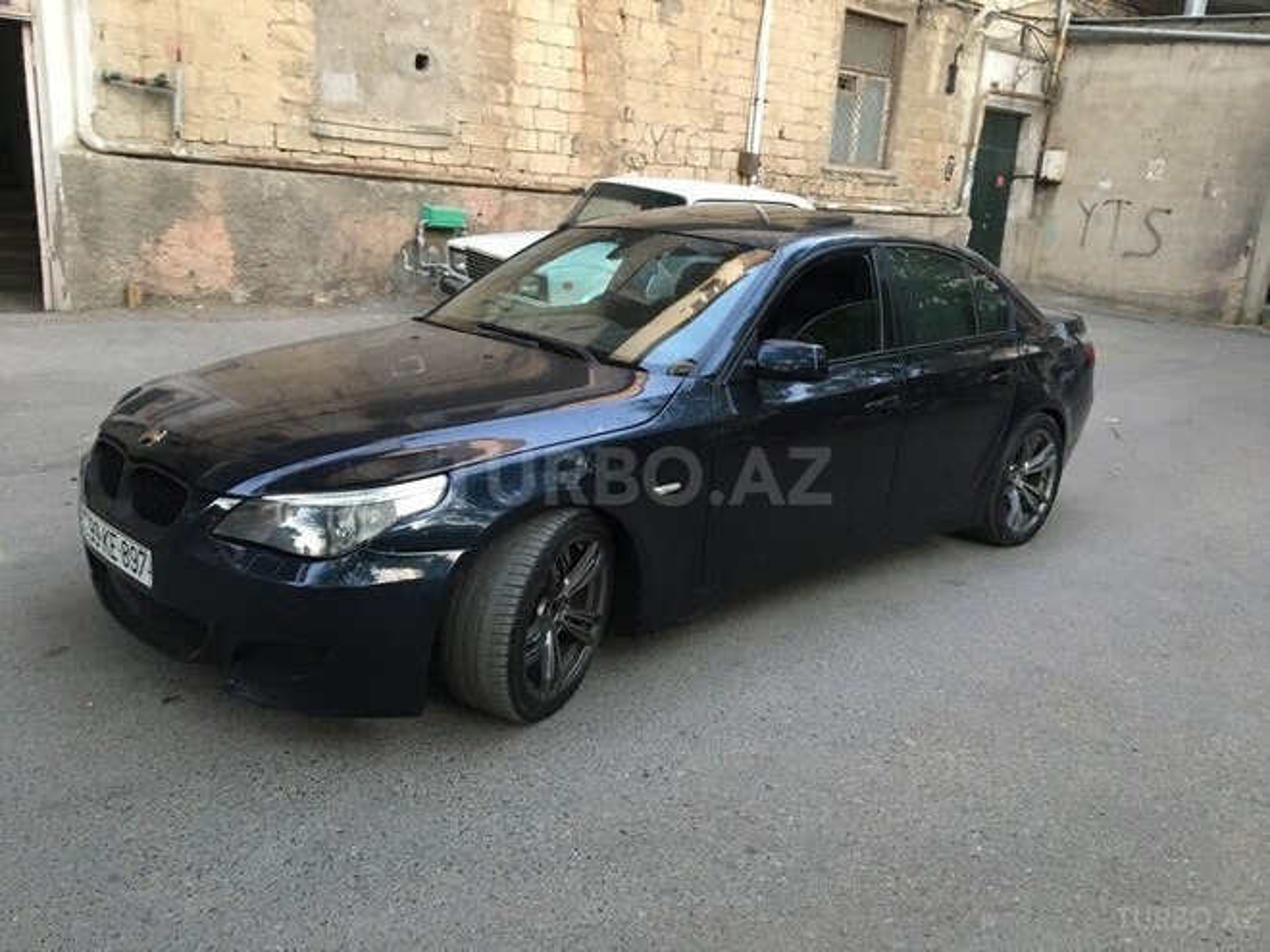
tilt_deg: -14.1
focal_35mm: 29
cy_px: 476
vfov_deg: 48.2
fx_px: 1064
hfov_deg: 61.7
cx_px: 635
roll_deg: -4.0
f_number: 2.2
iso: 200
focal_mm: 4.15
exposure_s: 1/33
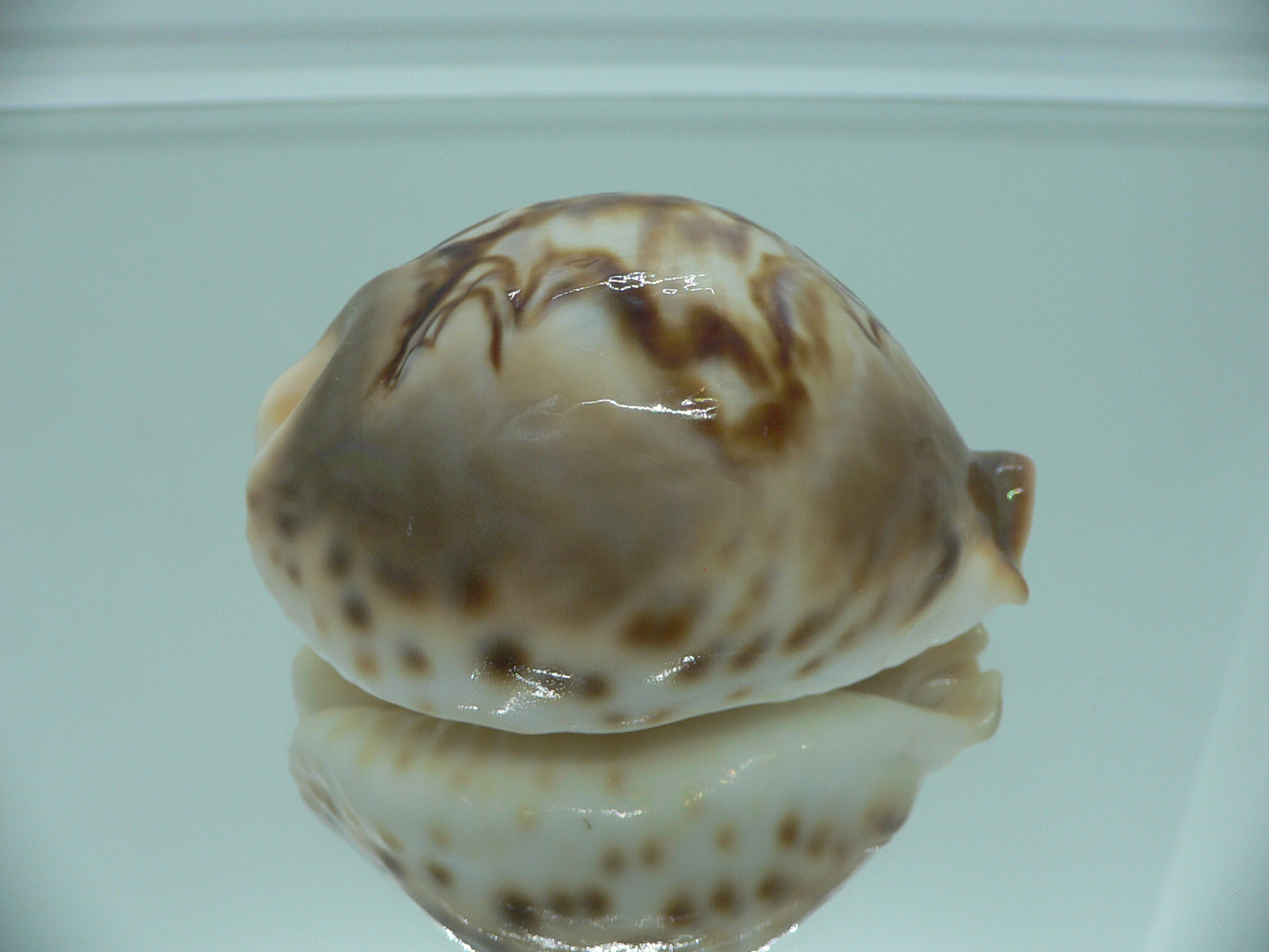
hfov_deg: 52.6
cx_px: 634
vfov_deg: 40.7
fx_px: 1283
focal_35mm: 35
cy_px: 476
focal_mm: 4.6
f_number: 2.8
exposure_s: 1/60
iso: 80
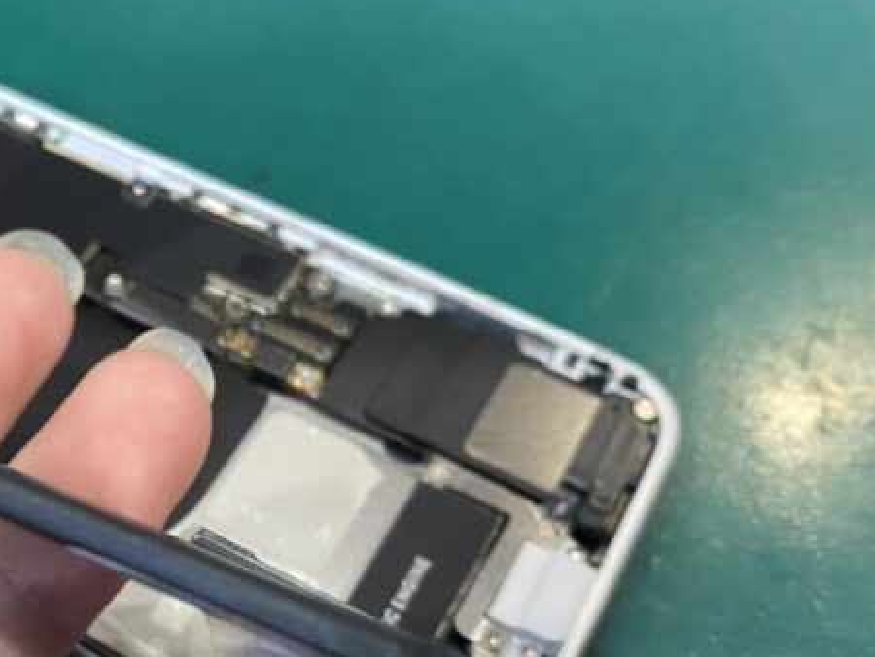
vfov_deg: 28.8
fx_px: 1265
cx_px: 27
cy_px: 479
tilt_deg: -55.0
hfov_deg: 35.1
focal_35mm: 50
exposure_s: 1/50
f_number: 1.8
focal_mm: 4.25
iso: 100
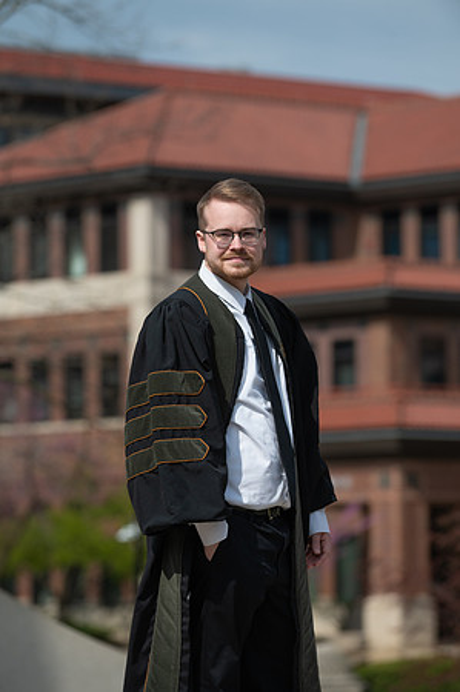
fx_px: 3842
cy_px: 346
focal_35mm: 200
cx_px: 230
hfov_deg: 6.9
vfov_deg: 10.3
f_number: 4.5
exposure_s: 1/800
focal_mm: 200
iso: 125
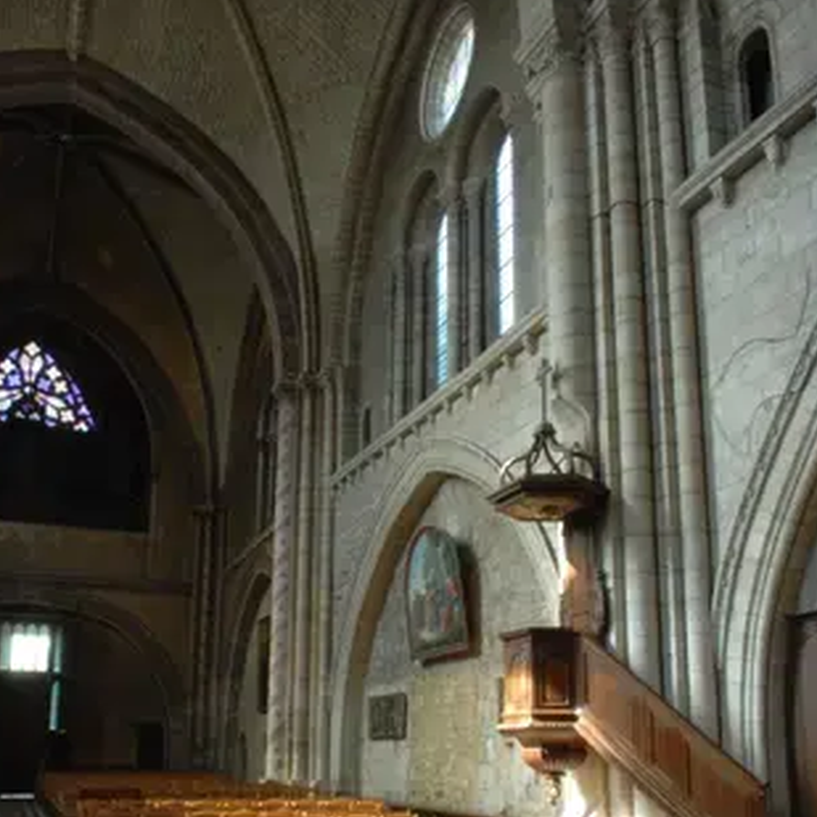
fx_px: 899
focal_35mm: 34
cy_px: 568
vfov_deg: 47.8
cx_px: 403
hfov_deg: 48.9
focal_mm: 17
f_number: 22
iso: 200
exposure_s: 2
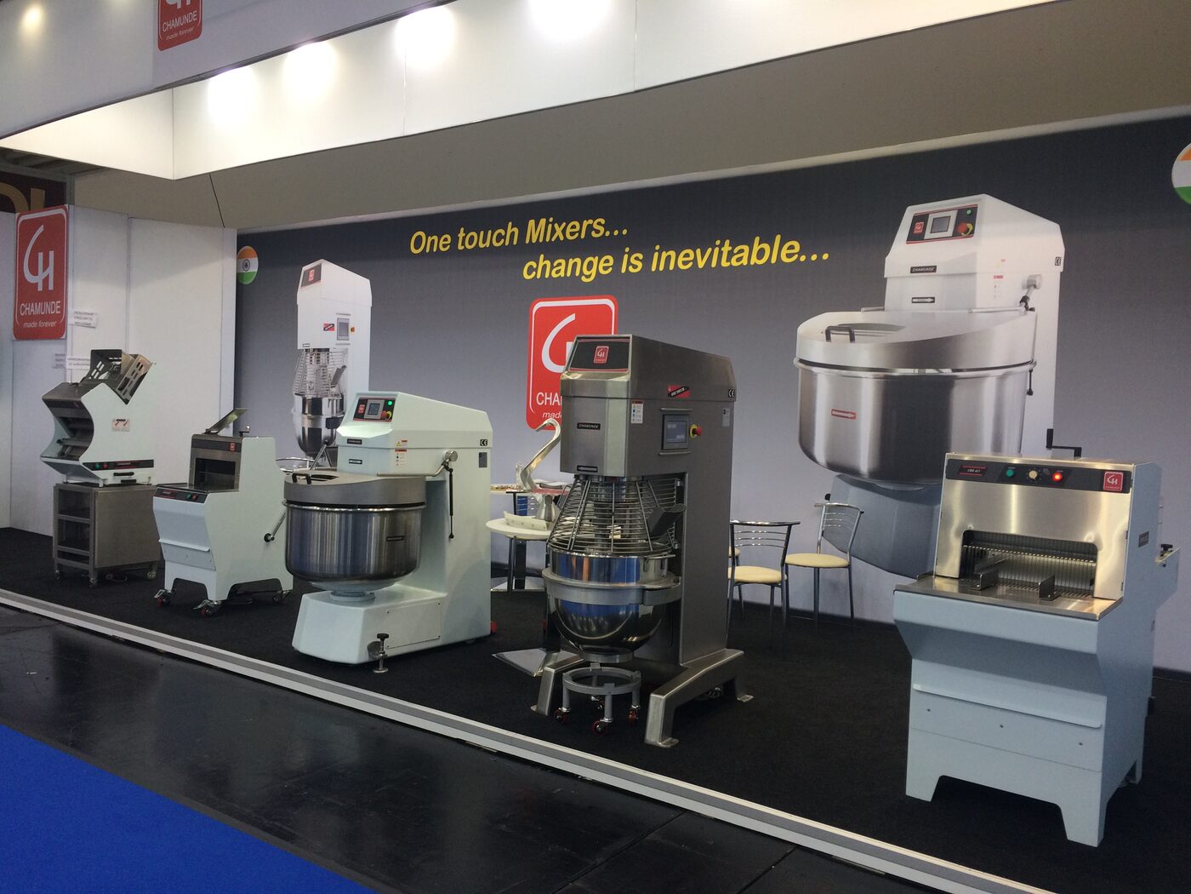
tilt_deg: -4.9
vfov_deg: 48.2
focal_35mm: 29
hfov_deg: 61.7
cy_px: 447
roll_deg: -2.3
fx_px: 998
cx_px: 596
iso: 64
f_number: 2.2
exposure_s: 1/100
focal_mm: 4.15
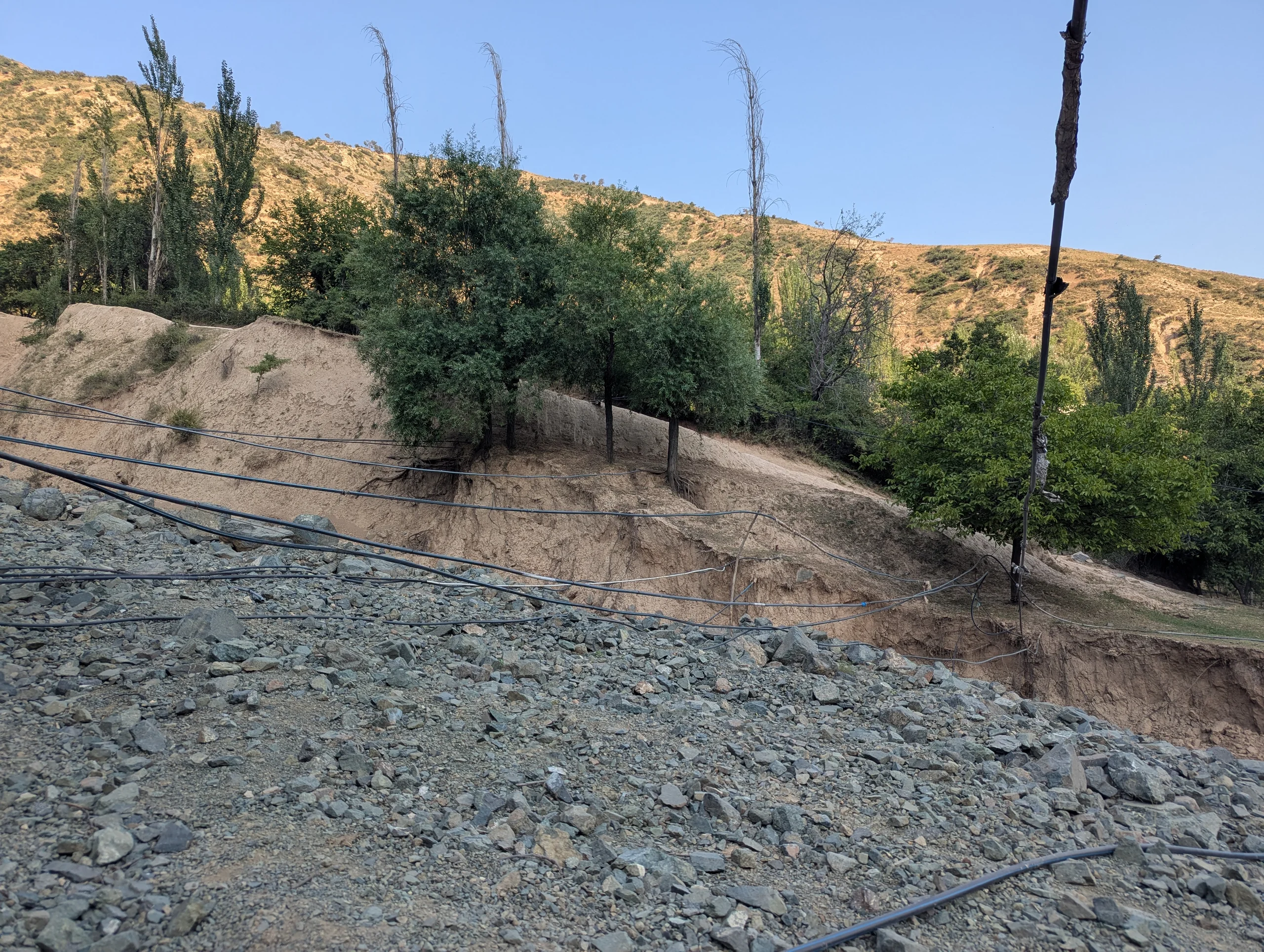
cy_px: 476
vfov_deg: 56.9
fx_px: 878
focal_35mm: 24
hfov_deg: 71.5
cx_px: 632
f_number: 1.85
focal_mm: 6.81
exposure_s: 1/755
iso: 46
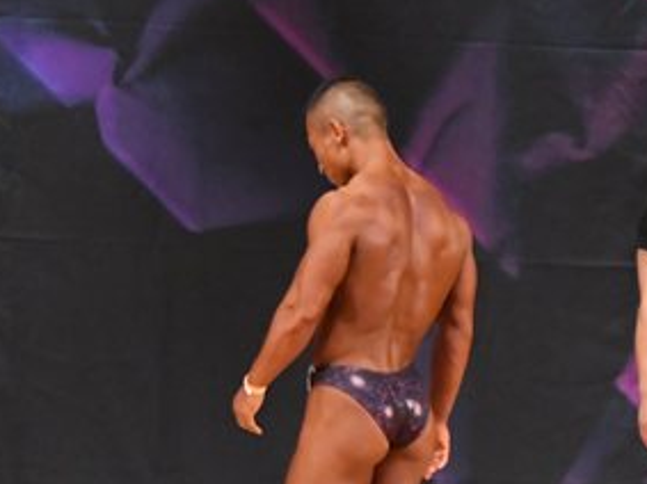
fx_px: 9192
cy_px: 459
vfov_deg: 3.0
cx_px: 870
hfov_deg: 4.0
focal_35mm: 492
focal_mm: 125
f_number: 5.6
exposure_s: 1/400
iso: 6400
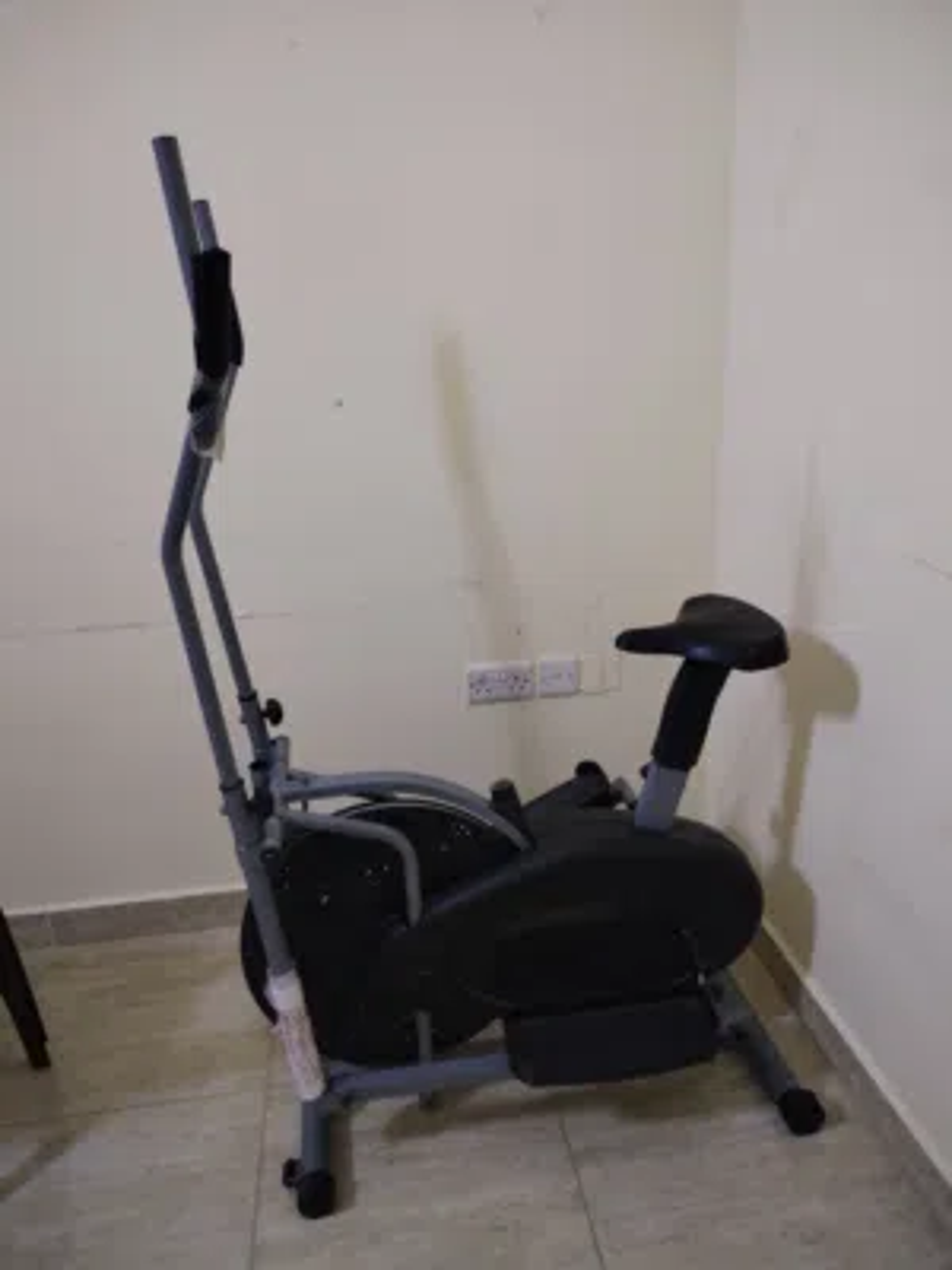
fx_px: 953
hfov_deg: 53.1
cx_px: 476
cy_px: 635
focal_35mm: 26
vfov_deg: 67.3
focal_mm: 4.75
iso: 1016
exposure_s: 1/24
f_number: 1.8
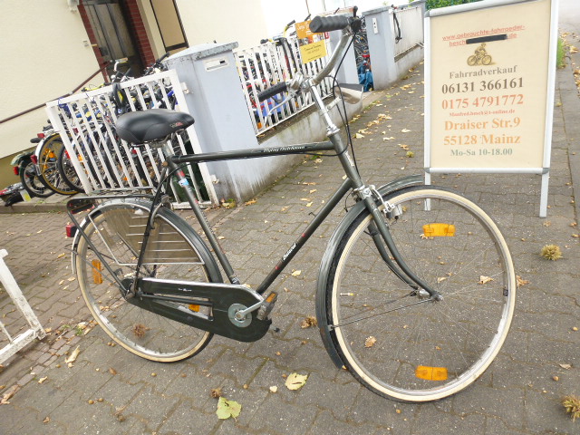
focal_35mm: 24
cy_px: 218
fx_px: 402
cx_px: 290
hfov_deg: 71.6
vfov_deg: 56.8
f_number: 3.3
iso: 100
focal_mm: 4.3
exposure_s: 1/80
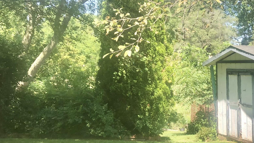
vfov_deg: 20.4
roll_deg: +0.1
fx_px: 397
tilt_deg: -0.9
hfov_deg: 34.0
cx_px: 216
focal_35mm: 59
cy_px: 65
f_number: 1.8
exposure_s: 1/615
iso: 20
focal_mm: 3.99
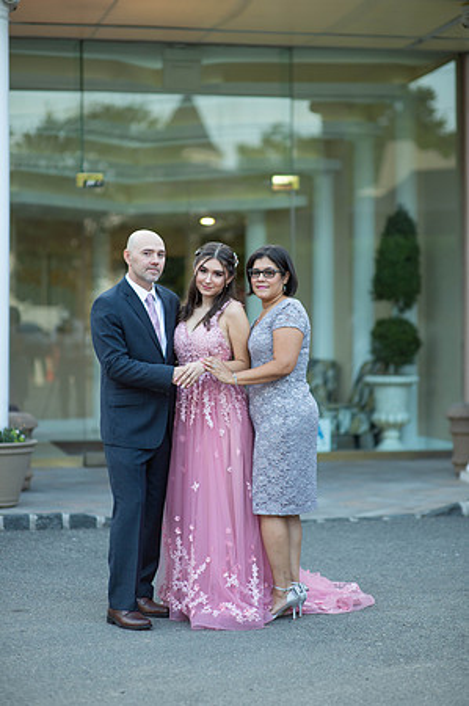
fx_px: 1665
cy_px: 353
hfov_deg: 16.0
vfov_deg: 23.9
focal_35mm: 85
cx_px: 234
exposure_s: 1/500
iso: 250
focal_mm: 85
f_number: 2
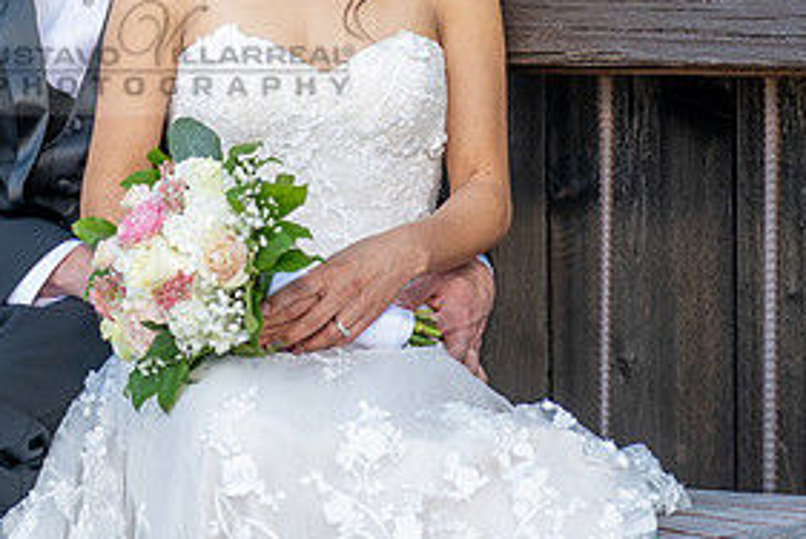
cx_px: 132
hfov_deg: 14.9
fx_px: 3048
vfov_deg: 10.1
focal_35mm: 136
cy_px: 47
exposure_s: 1/160
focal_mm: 66
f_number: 4.5
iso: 200
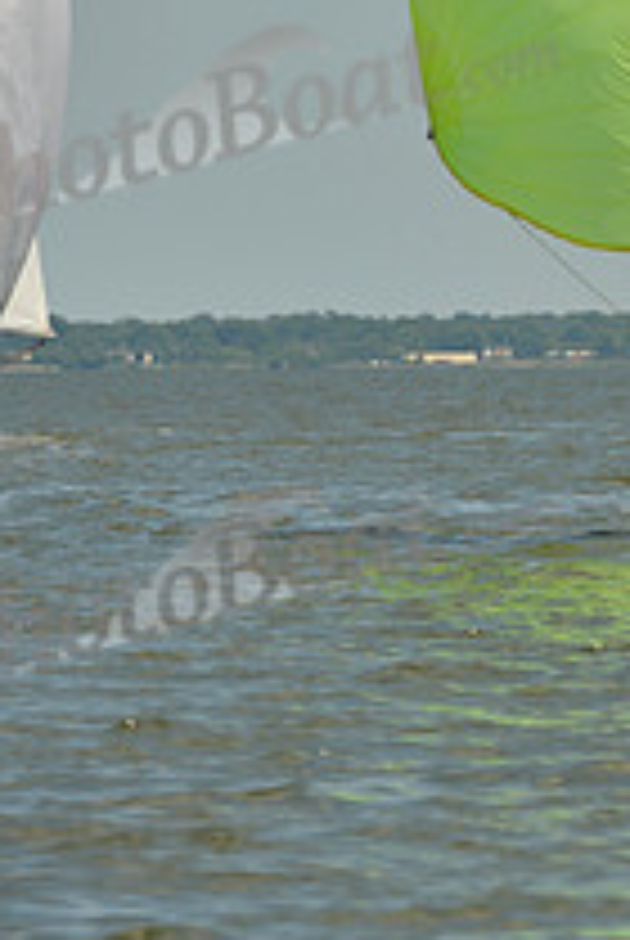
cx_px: 794
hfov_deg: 2.3
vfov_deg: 3.4
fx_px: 15959
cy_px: -175
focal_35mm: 610
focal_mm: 220
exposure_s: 1/1250
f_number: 6.3
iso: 200
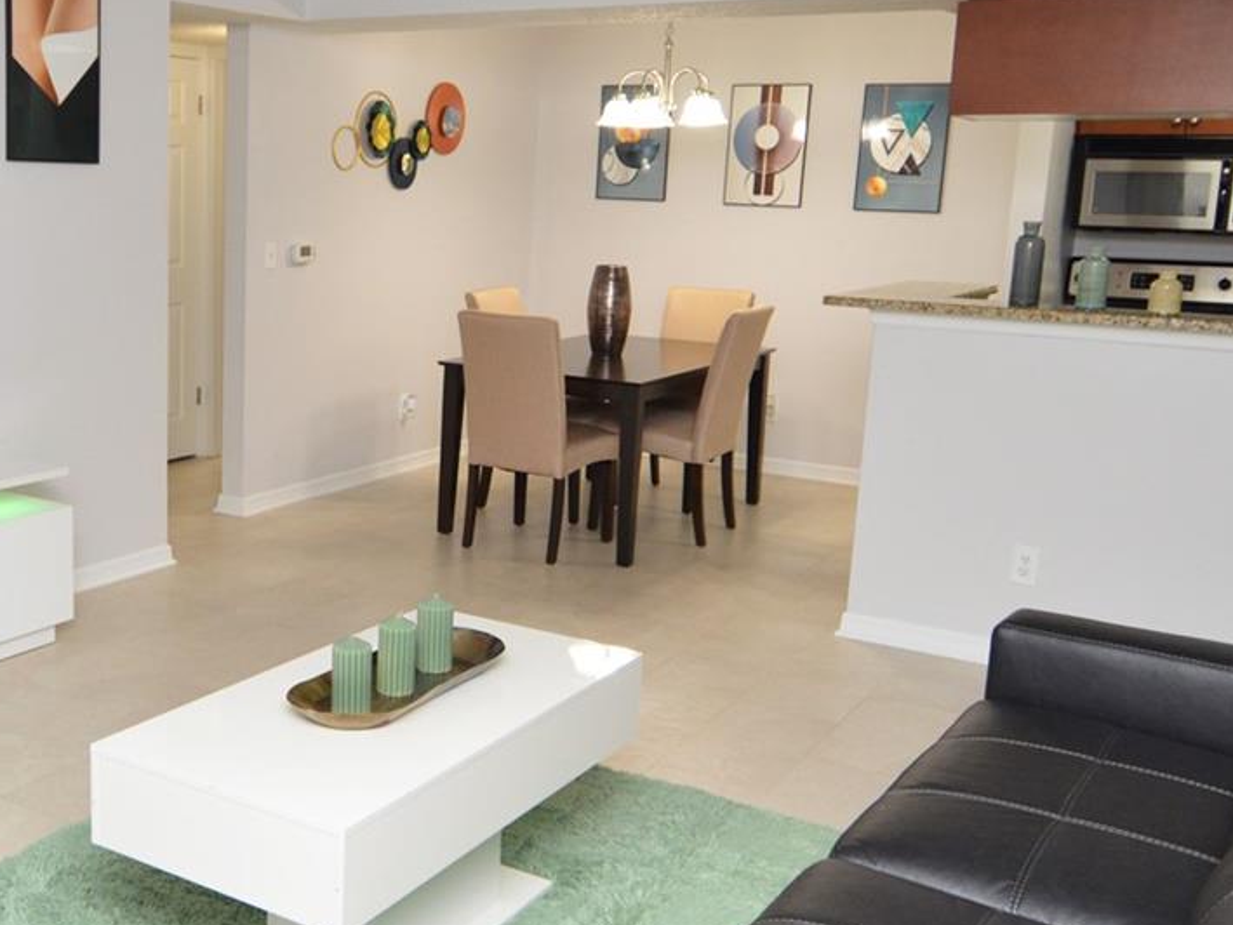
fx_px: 1389
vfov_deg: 36.8
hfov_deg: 46.1
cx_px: 306
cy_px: 469
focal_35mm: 39
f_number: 4
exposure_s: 1/60
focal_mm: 12
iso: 560
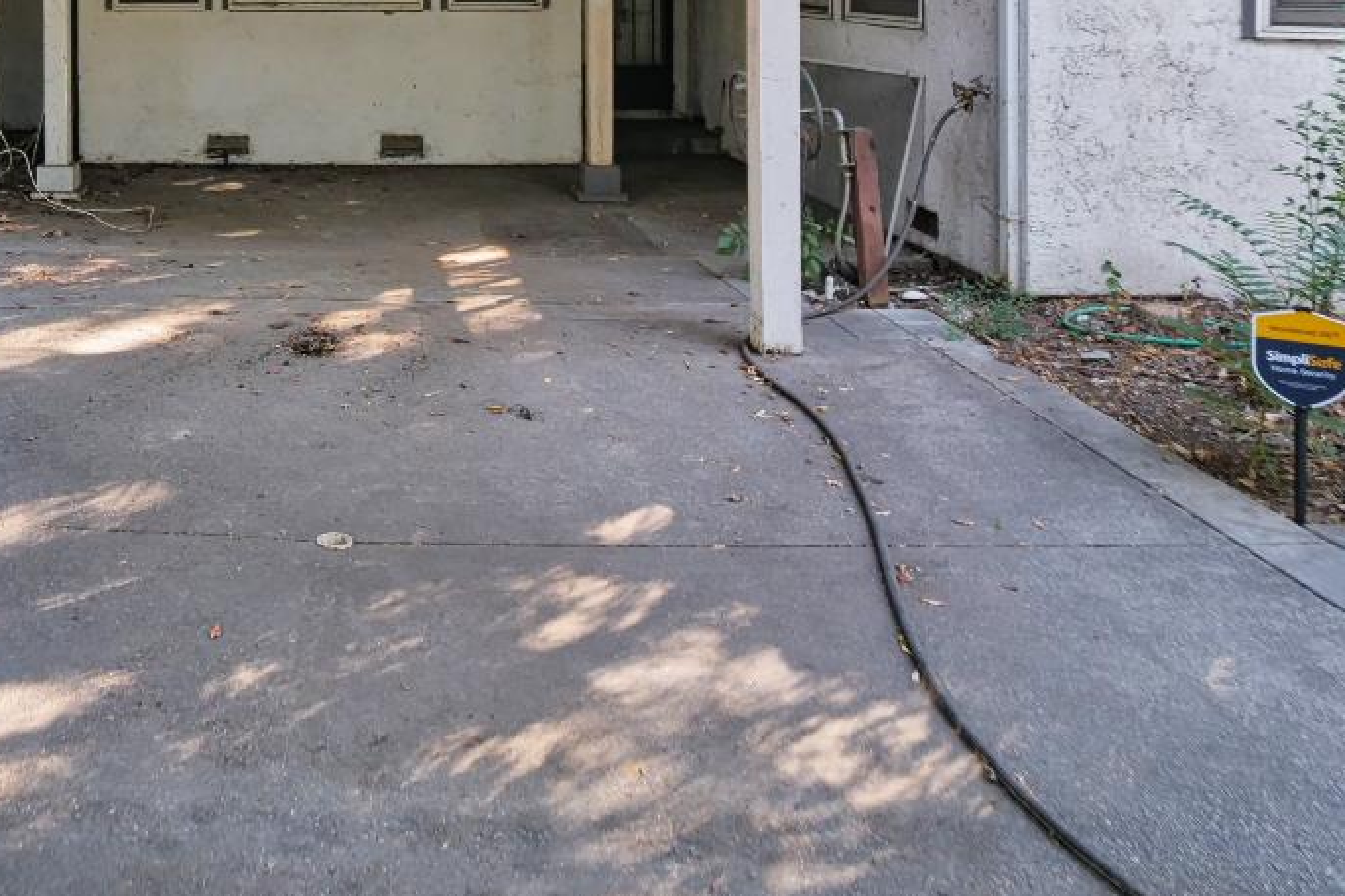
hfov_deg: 55.6
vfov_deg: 36.9
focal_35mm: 32
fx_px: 1195
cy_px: 1
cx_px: 317
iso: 250
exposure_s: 1/100
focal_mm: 7
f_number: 2.8
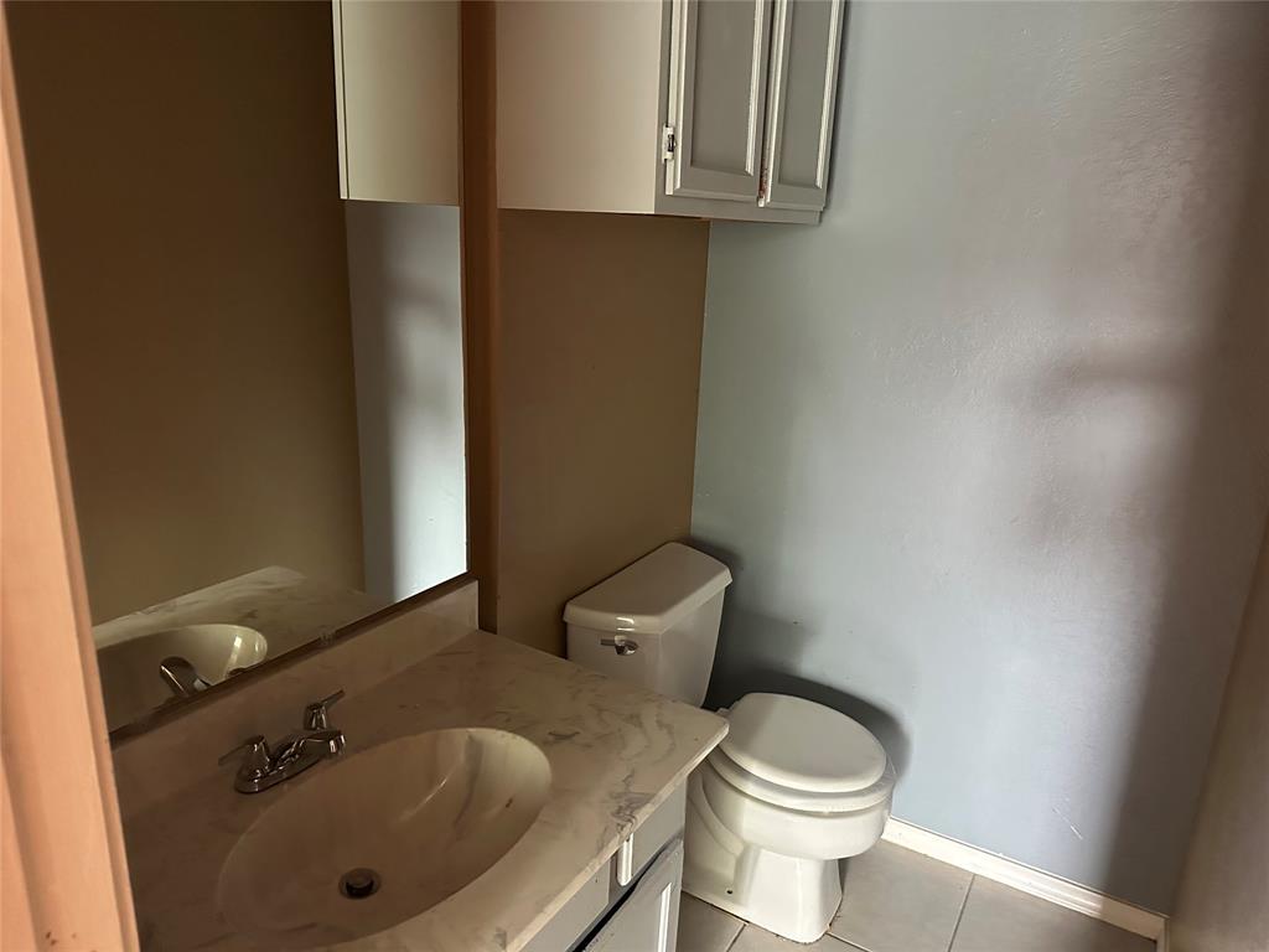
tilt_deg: -14.6
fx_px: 880
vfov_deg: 56.8
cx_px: 634
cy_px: 476
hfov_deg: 71.6
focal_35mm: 24
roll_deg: -1.9
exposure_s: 1/45
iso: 1000
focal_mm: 6.86
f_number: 1.78
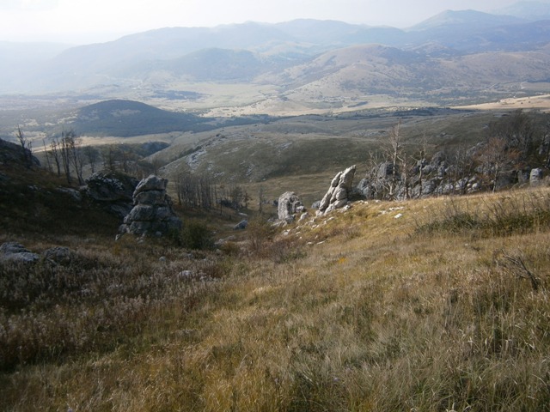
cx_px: 275
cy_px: 206
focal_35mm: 26
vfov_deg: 53.1
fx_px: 413
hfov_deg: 67.3
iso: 80
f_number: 2.8
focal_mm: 4.7
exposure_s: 1/800
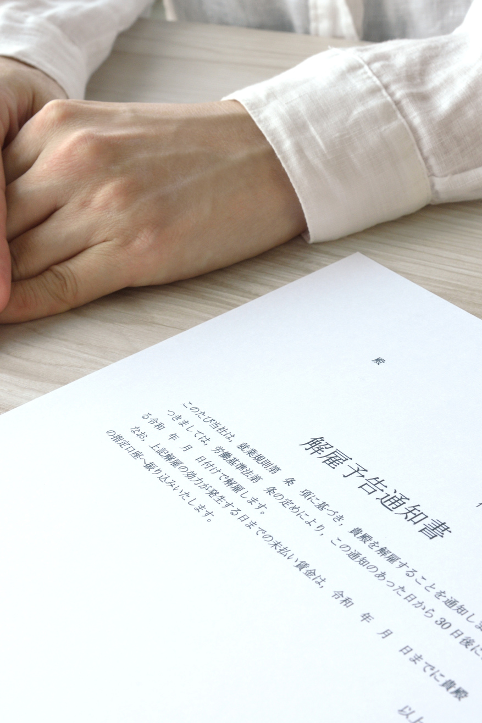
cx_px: 224
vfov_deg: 26.7
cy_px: 361
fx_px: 1527
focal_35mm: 76
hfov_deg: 17.9
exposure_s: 1/60
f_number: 13
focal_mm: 50
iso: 640
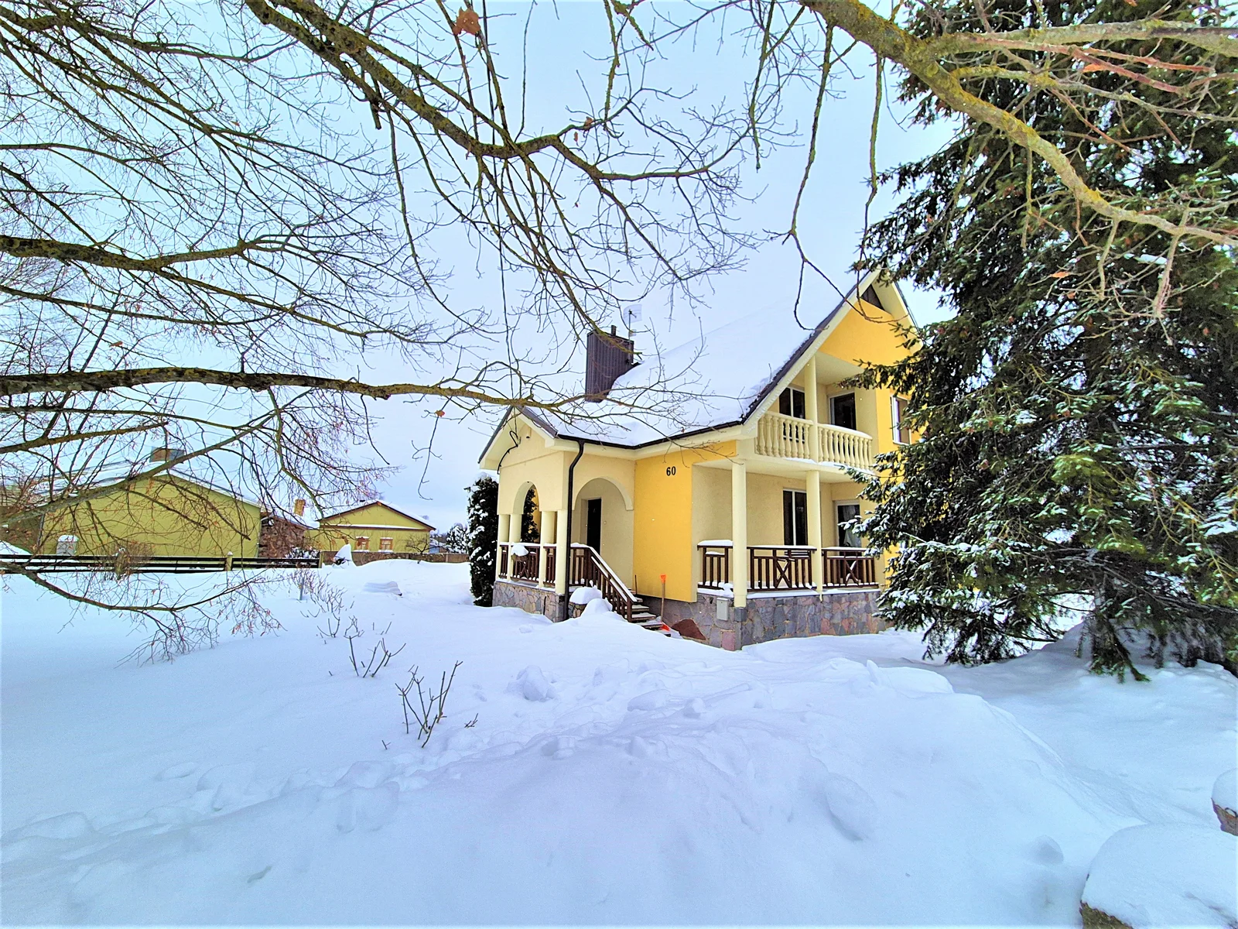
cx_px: 619
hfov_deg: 106.2
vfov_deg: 89.9
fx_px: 465
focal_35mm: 13
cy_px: 464
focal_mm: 2.2
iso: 50
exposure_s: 1/1624
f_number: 2.2
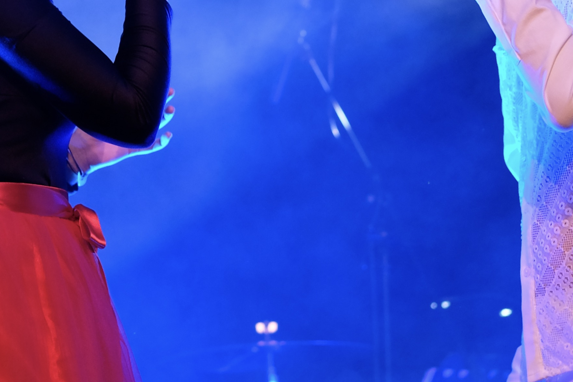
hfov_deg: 9.1
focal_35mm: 227
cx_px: 278
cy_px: 86
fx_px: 3612
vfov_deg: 6.0
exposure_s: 1/125
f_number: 2.2
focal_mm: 56
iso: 640
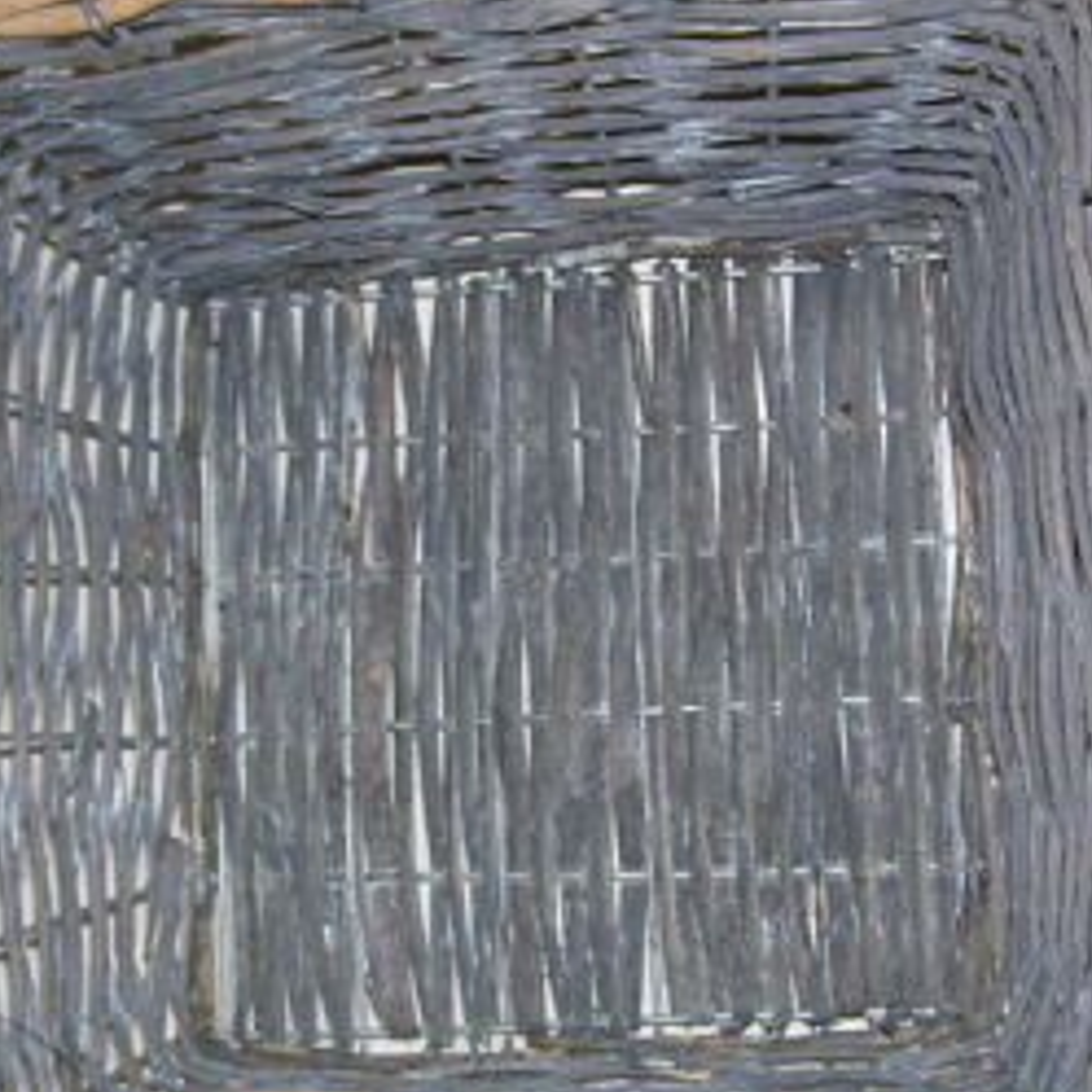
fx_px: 2248
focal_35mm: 63
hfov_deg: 27.3
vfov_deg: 27.3
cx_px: 535
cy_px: 610
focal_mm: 6
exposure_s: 1/60
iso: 80
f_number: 2.7
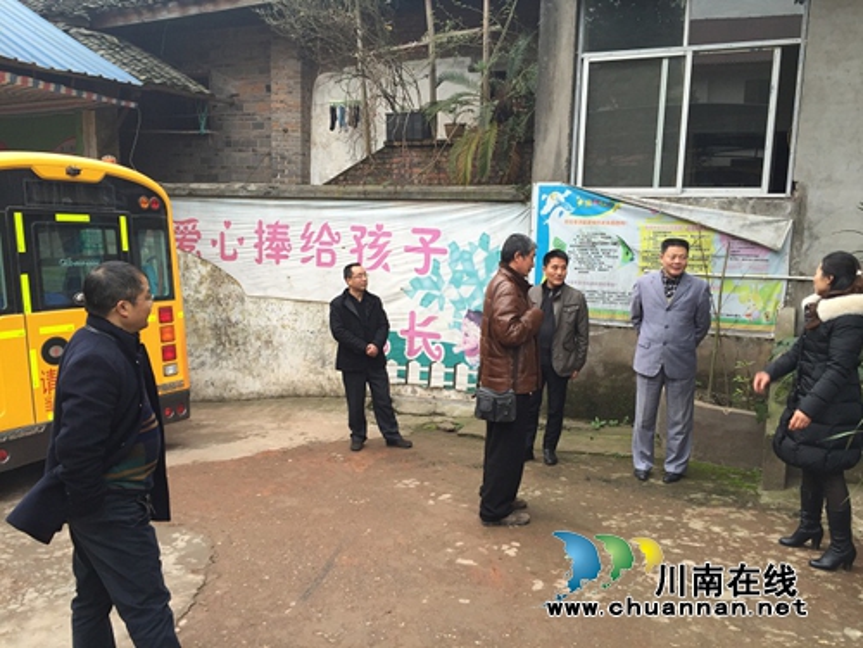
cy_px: 324
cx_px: 432
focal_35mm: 29
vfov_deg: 48.2
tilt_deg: -9.3
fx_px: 723
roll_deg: -1.9
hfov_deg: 61.7
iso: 40
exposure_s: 1/60
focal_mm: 4.15
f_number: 2.2
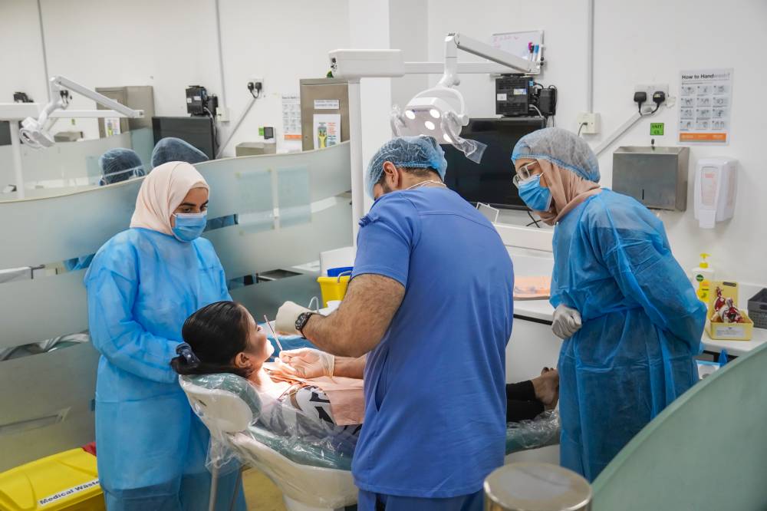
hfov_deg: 49.6
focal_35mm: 39
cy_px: 256
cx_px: 384
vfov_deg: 34.2
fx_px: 831
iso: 1000
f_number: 4
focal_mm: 26
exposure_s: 1/160
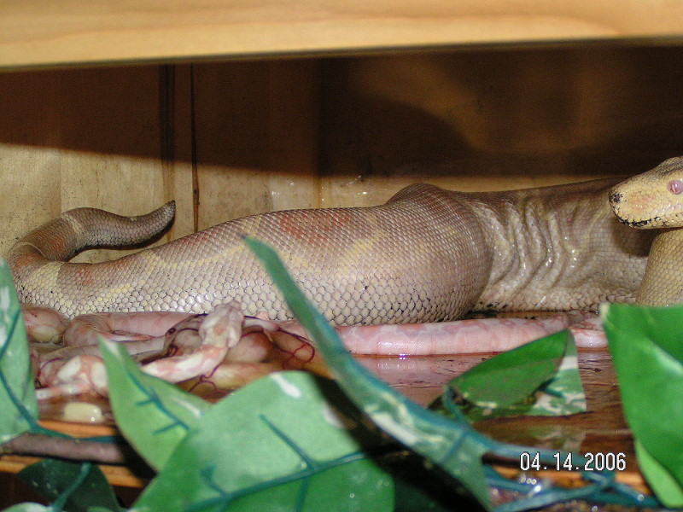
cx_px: 342
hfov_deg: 23.8
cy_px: 256
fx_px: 1618
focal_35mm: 82
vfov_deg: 18.0
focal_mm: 12.6
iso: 200
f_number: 3.2
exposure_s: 1/100
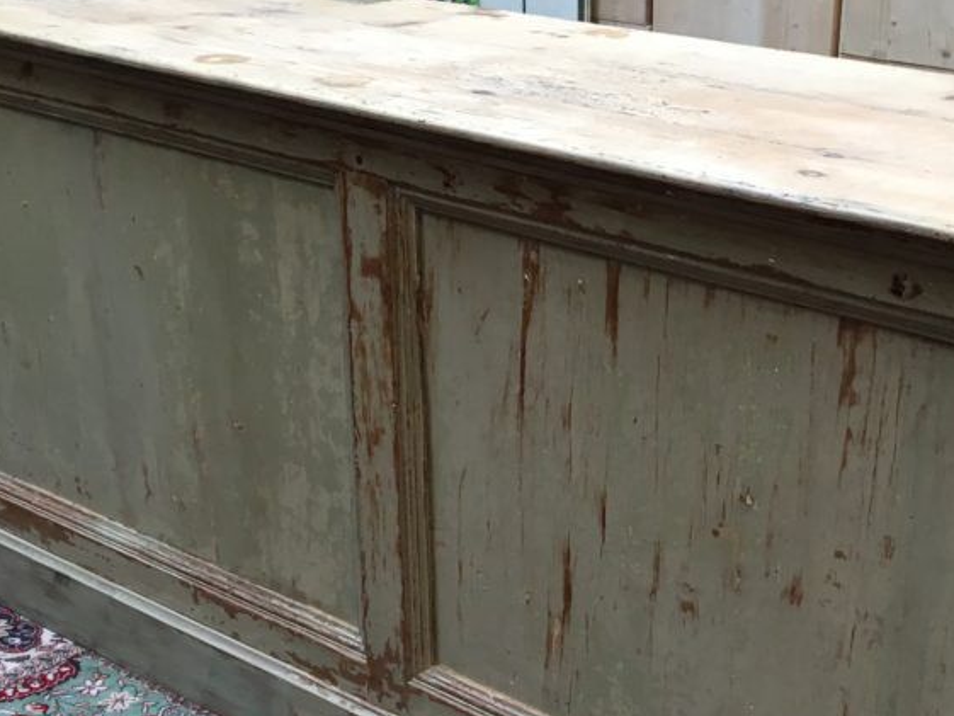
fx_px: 1709
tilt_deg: -25.7
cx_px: 605
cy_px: 543
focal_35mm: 62
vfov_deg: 23.4
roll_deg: -0.7
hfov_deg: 31.0
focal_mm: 4.15
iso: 80
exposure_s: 1/33
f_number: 2.2
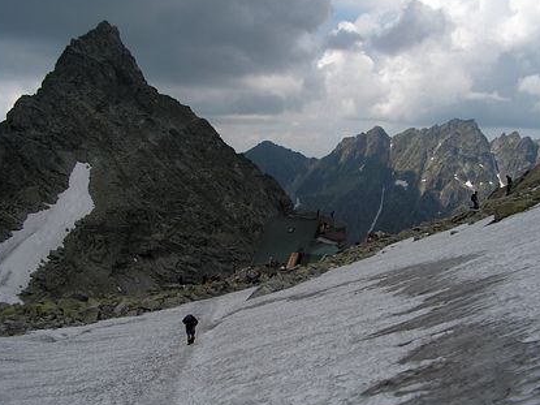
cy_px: 201
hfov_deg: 47.9
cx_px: 276
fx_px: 608
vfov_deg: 36.8
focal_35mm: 39
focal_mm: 6
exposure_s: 1/800
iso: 50
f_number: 3.2
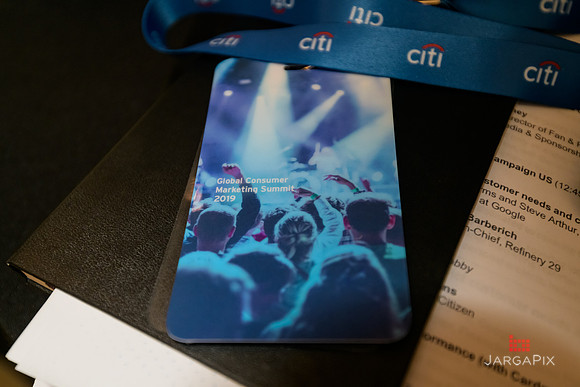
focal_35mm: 35
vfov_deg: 37.9
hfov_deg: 54.4
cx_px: 290
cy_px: 194
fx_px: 564
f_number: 4
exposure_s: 1/100
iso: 1600
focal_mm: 35
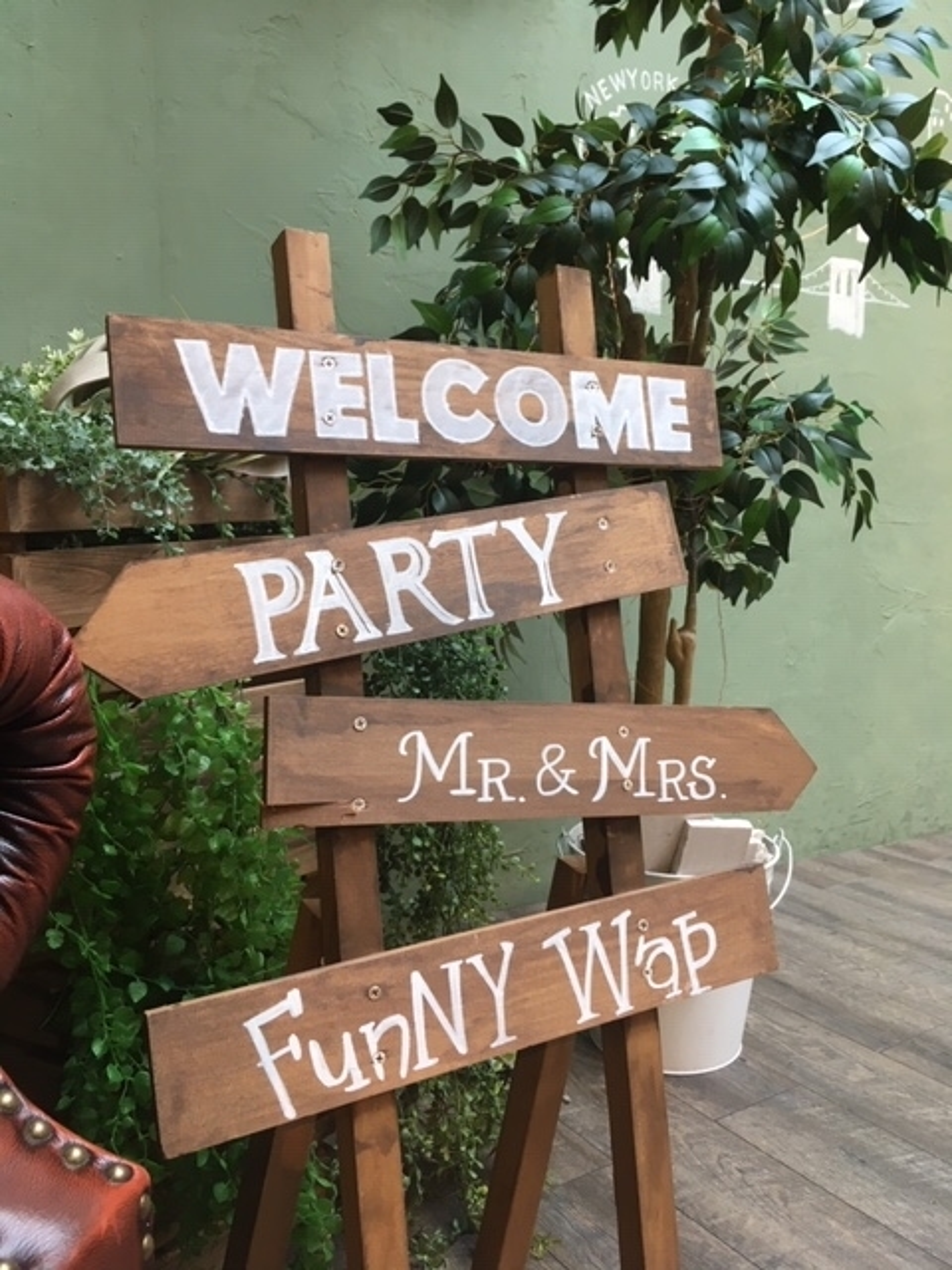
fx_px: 1063
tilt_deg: -6.5
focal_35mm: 29
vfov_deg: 61.7
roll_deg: -0.8
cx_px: 476
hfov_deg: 48.2
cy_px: 635
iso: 50
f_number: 2.2
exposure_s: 1/30
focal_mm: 4.15
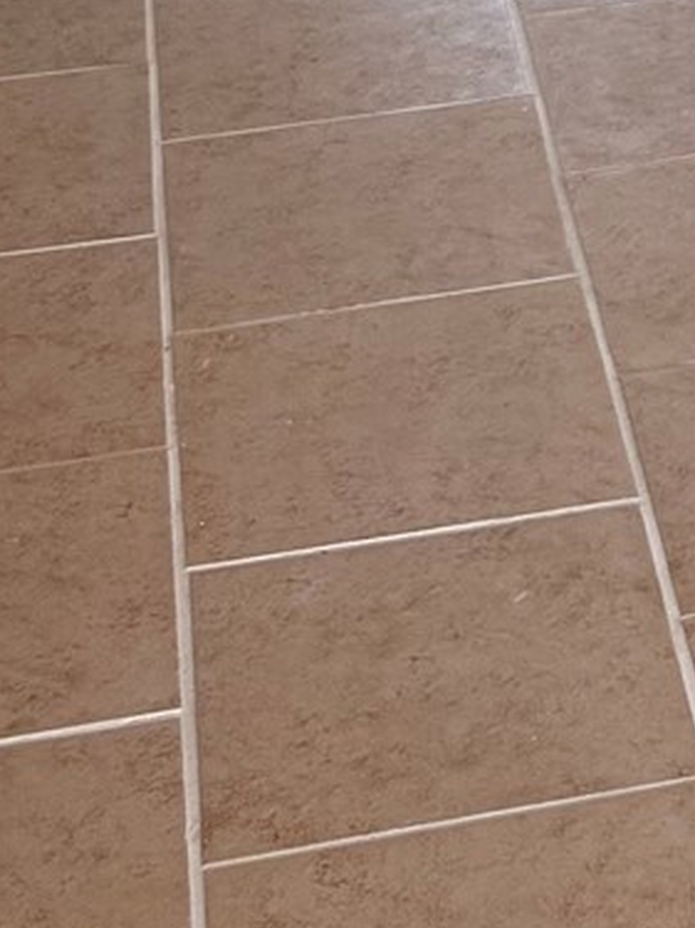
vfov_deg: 13.1
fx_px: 3509
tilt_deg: -10.5
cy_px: -923
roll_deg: -2.1
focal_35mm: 131
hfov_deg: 10.6
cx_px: 1279
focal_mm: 6.76
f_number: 1.78
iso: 200
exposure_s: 1/110
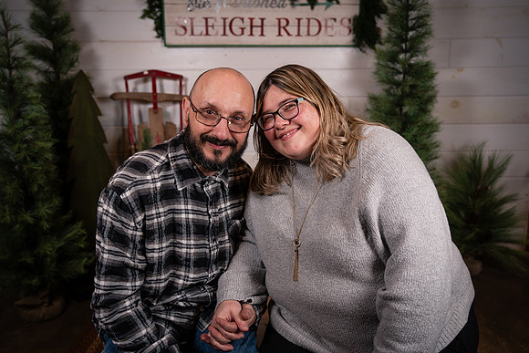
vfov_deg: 38.8
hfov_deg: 55.7
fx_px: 501
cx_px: 269
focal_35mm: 34
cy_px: 176
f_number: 3.5
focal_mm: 33
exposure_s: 1/250
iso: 250
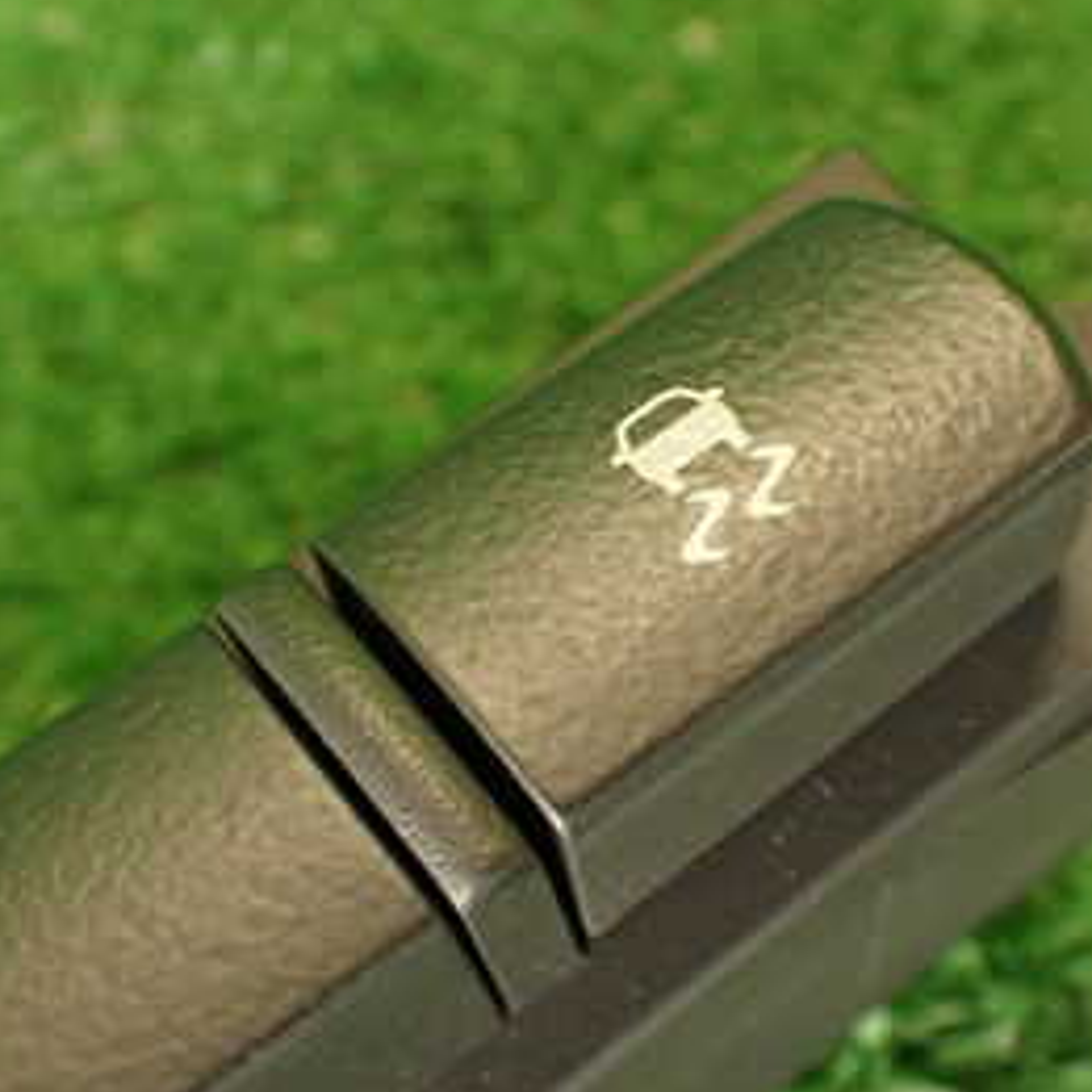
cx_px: 607
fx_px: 2320
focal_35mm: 65
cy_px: 674
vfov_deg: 26.4
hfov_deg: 26.5
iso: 250
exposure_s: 1/30
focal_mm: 5.79
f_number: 2.4
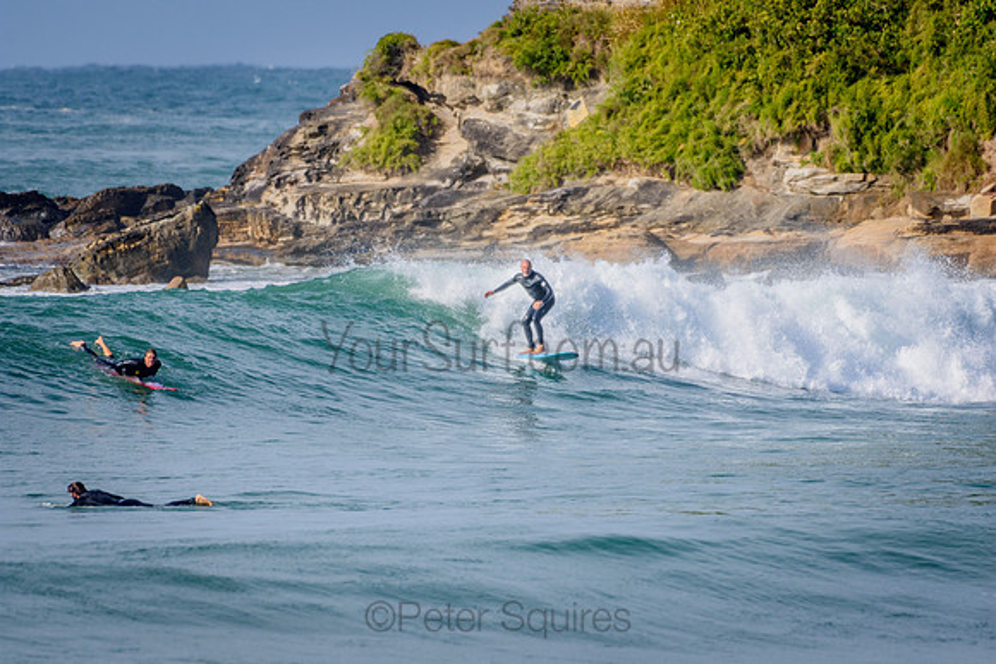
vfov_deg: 1.8
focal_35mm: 750
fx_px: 20754
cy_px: 332
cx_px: 498
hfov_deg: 2.7
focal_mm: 500
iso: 280
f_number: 5.6
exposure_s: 1/2000
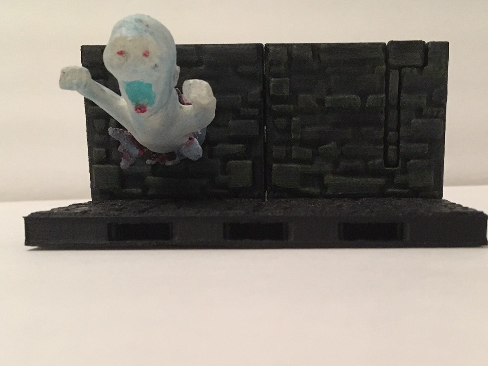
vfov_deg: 48.2
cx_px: 244
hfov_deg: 61.7
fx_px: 409
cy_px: 183
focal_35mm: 29
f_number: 2.2
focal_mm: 4.15
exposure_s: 1/30
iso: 200
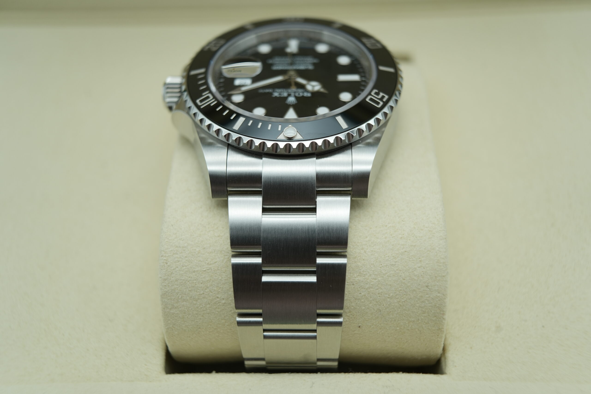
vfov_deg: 37.9
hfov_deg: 54.4
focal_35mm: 35
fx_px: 575
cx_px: 296
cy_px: 197
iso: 400
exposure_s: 1/250
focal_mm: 35
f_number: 5
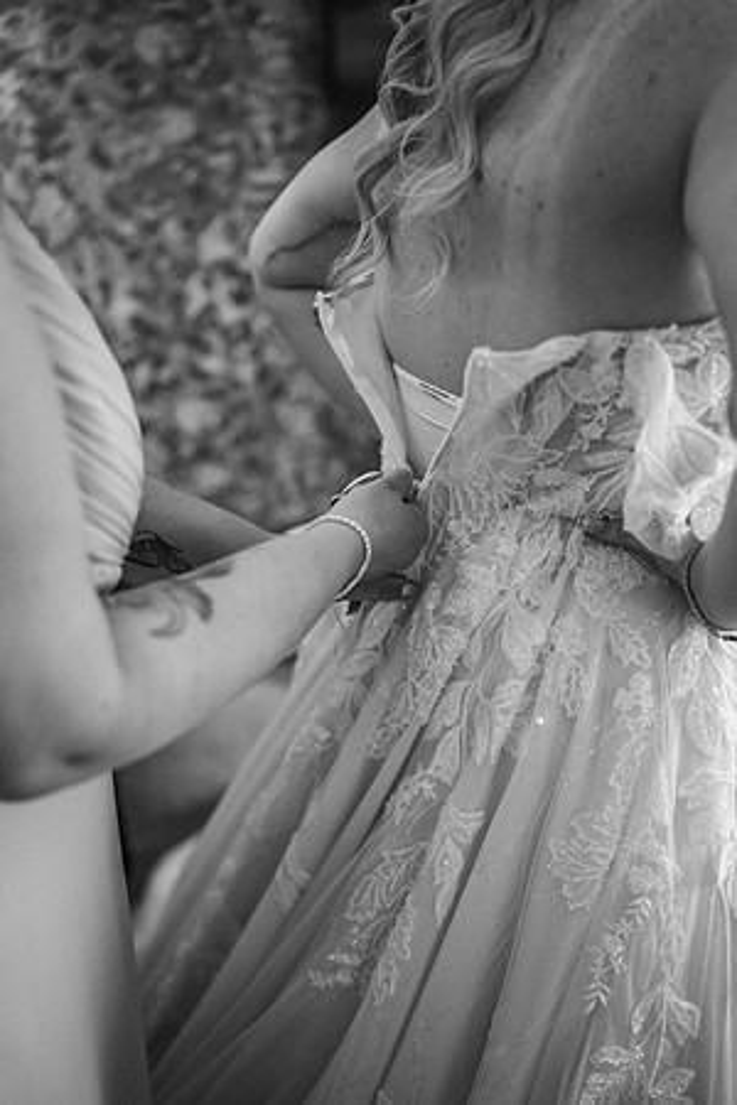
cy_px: 552
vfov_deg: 54.4
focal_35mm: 35
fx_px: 1075
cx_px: 368
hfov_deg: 37.9
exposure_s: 1/250
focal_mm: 35
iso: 2500
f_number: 1.8
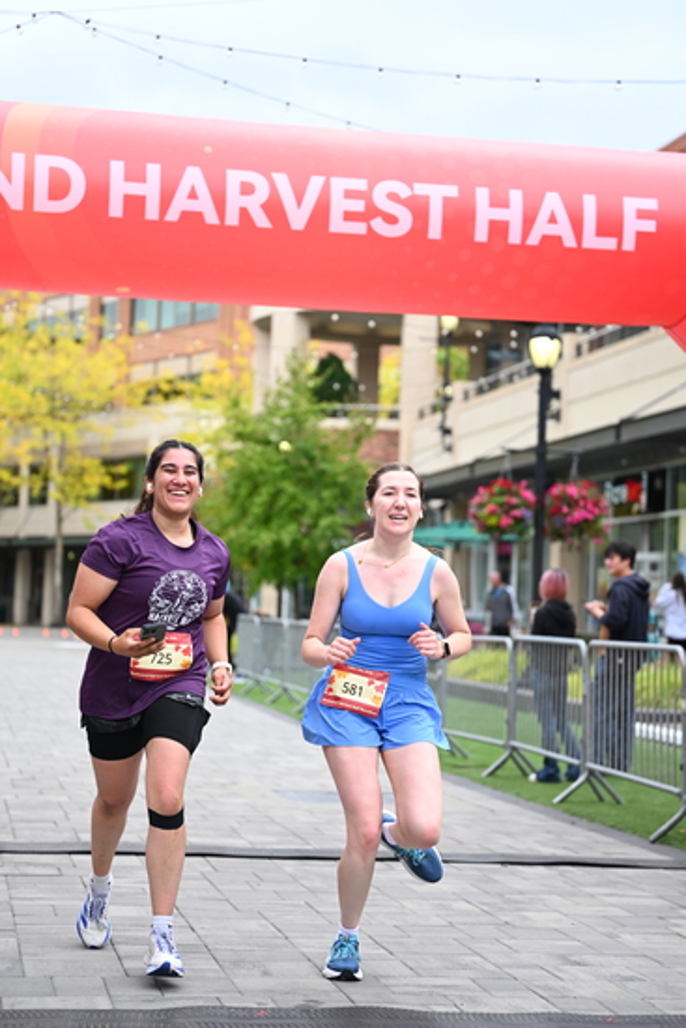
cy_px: 514
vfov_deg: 27.7
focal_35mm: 73
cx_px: 343
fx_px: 2085
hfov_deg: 18.7
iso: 640
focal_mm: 73
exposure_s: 1/2000
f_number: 2.8
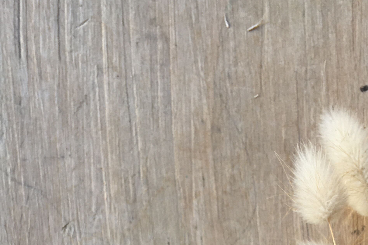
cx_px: 222
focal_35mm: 64
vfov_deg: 19.1
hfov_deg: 31.3
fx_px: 654
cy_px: 347
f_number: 2.2
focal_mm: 4.15
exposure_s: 1/116
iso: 25
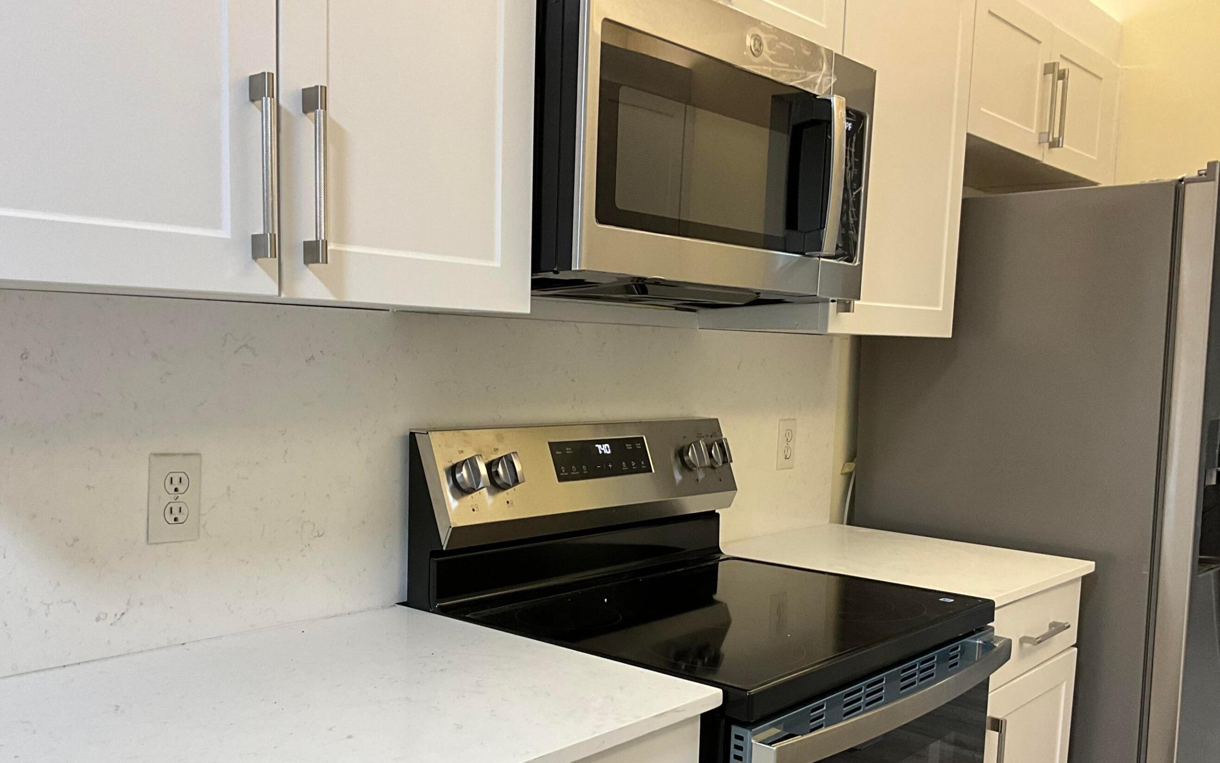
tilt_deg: -7.5
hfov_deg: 55.3
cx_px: 628
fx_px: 1164
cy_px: 490
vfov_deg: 36.0
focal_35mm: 35
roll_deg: -1.4
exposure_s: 1/60
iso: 80
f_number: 1.8
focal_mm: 3
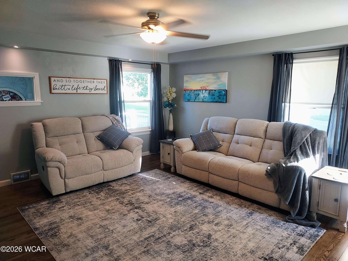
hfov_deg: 71.6
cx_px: 174
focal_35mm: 24
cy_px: 130
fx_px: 241
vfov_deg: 56.8
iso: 320
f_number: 1.8
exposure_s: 1/60
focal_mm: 4.6
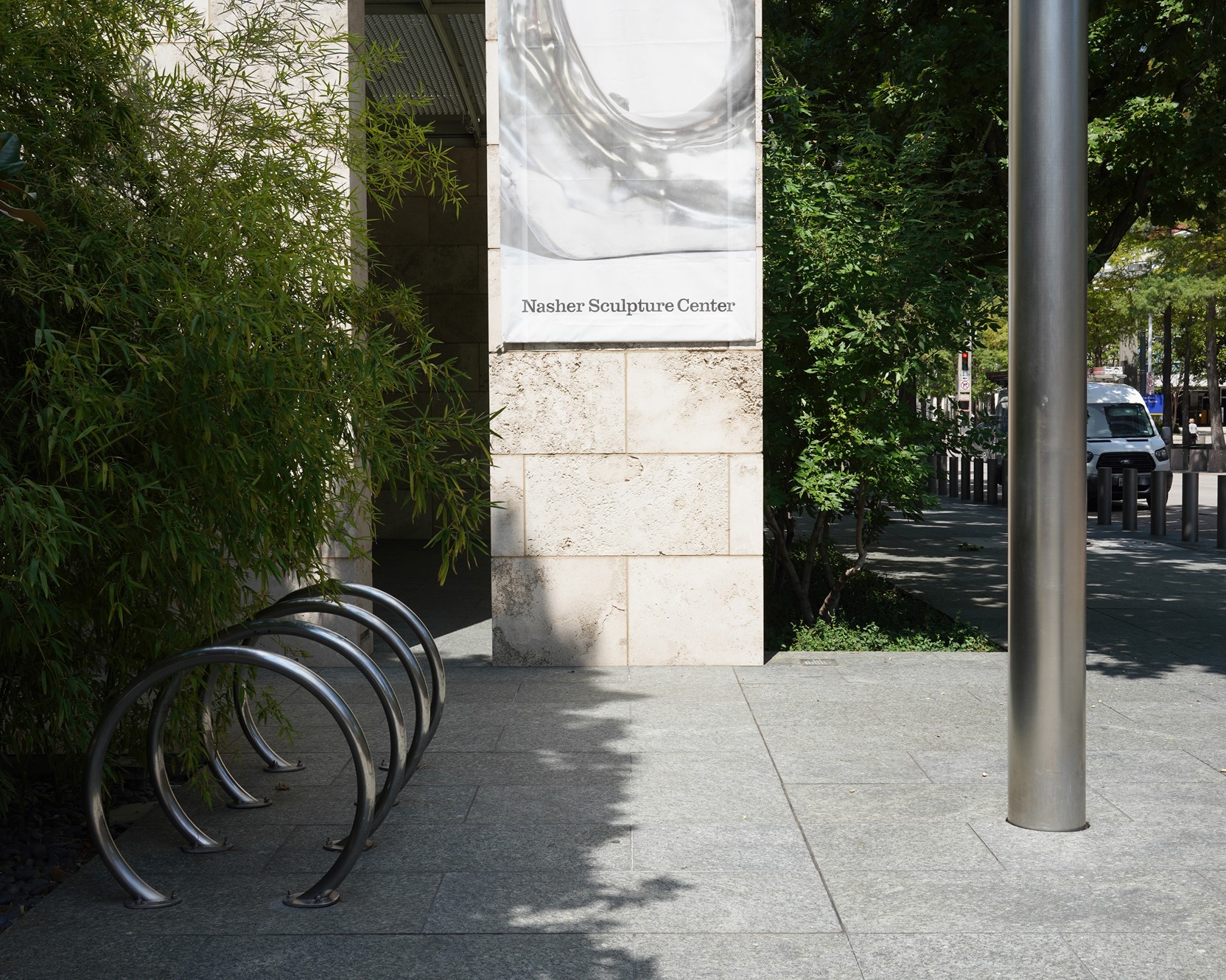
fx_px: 1596
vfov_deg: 34.1
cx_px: 619
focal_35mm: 44
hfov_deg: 42.0
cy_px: 490
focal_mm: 39
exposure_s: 1/100
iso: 100
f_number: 13
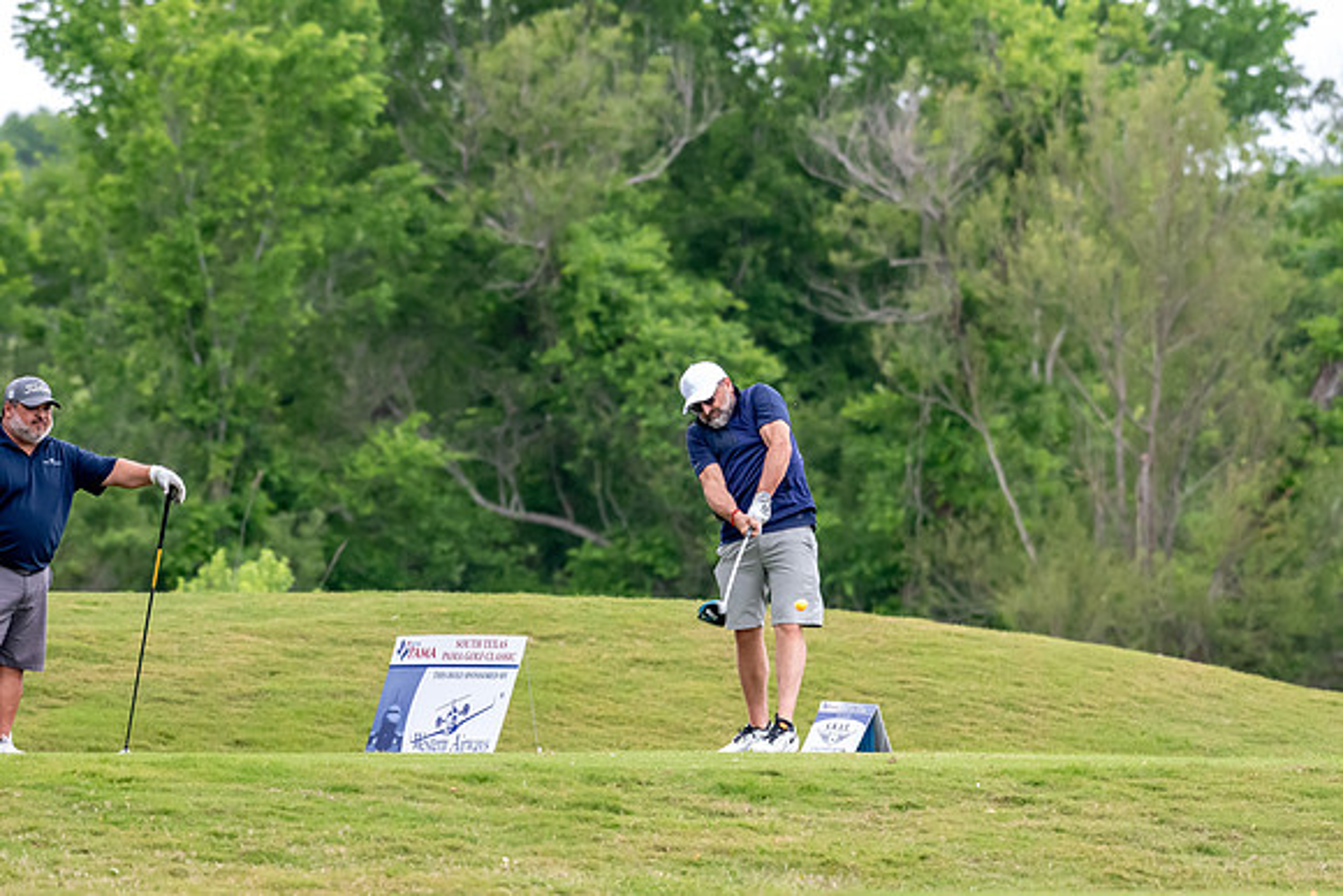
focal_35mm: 405
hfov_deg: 5.1
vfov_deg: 3.4
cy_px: 448
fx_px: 15112
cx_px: 672
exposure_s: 1/2000
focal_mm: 270
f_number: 5.6
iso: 2500
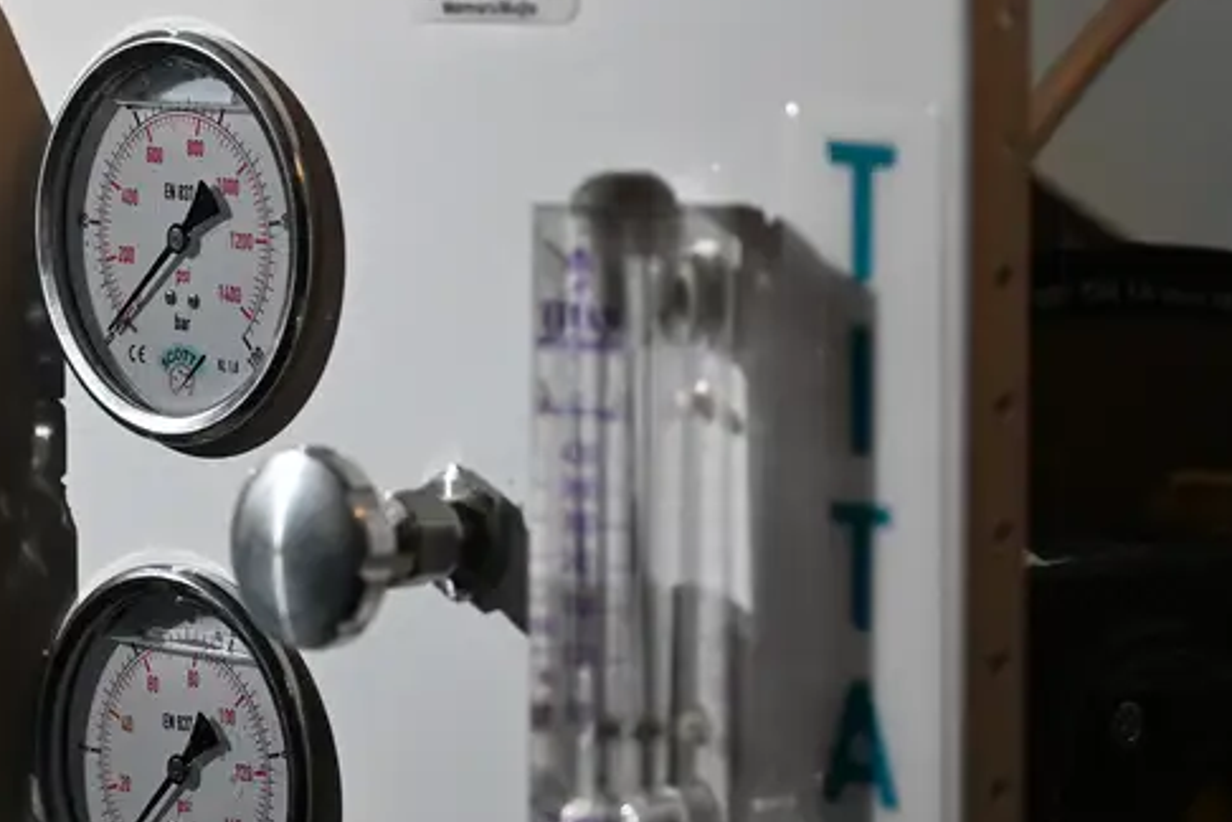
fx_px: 5064
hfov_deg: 13.7
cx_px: 91
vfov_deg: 9.3
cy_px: 284
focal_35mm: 148
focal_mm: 50
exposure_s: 1/250
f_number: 1.8
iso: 500
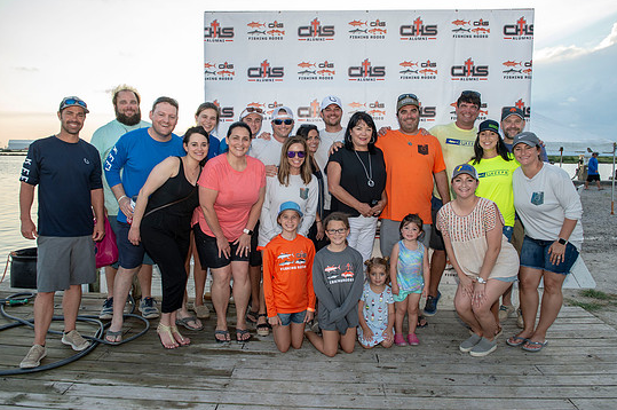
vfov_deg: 46.3
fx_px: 479
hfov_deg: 65.5
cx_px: 309
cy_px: 195
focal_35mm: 28
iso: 200
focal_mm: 26
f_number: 4.5
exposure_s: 1/160
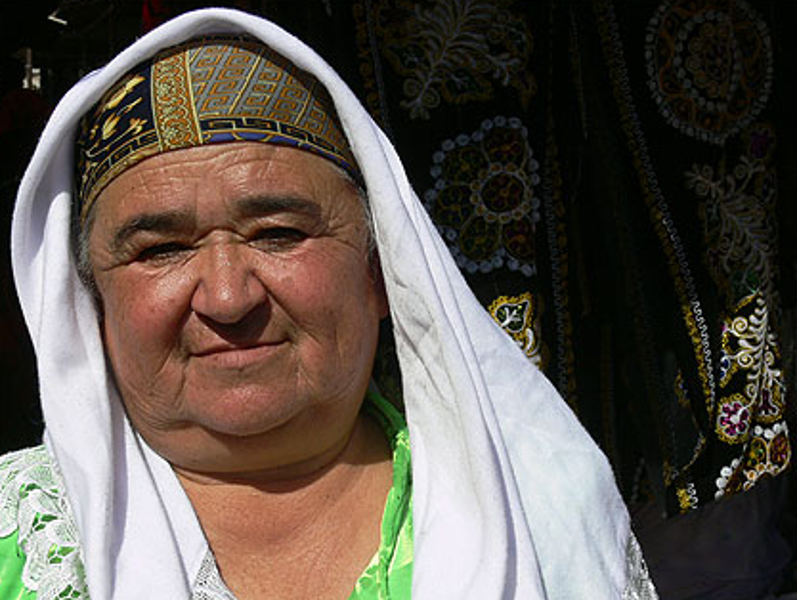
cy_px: 313
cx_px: 386
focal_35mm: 69
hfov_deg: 28.1
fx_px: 1591
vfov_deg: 21.4
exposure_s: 1/500
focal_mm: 11.8
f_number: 6.3
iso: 80
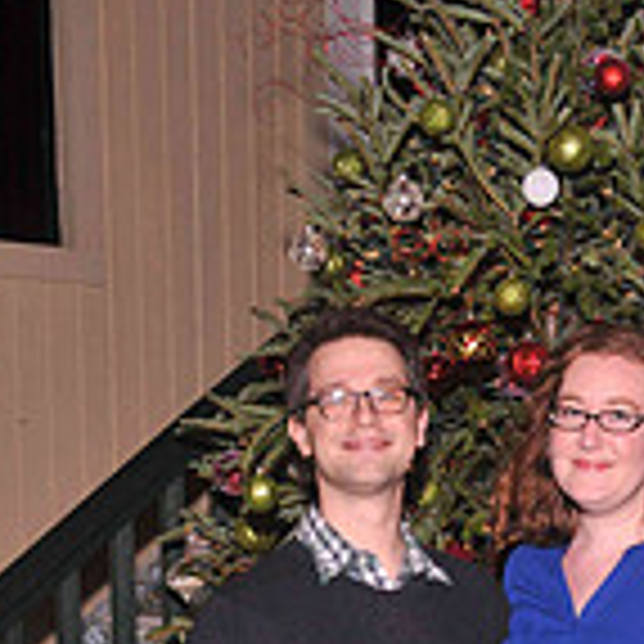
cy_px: 770
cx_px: 534
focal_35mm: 96
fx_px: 2021
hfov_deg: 17.9
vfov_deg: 17.3
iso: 200
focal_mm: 24
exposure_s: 1/125
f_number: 5.6
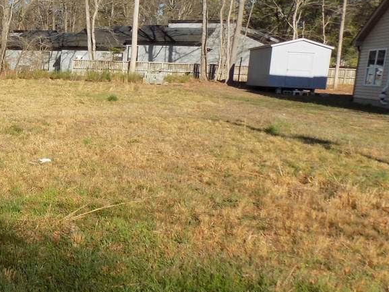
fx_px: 573
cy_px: 198
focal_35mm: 51
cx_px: 5
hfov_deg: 34.3
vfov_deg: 28.4
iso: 80
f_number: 3.1
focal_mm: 4
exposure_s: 1/640
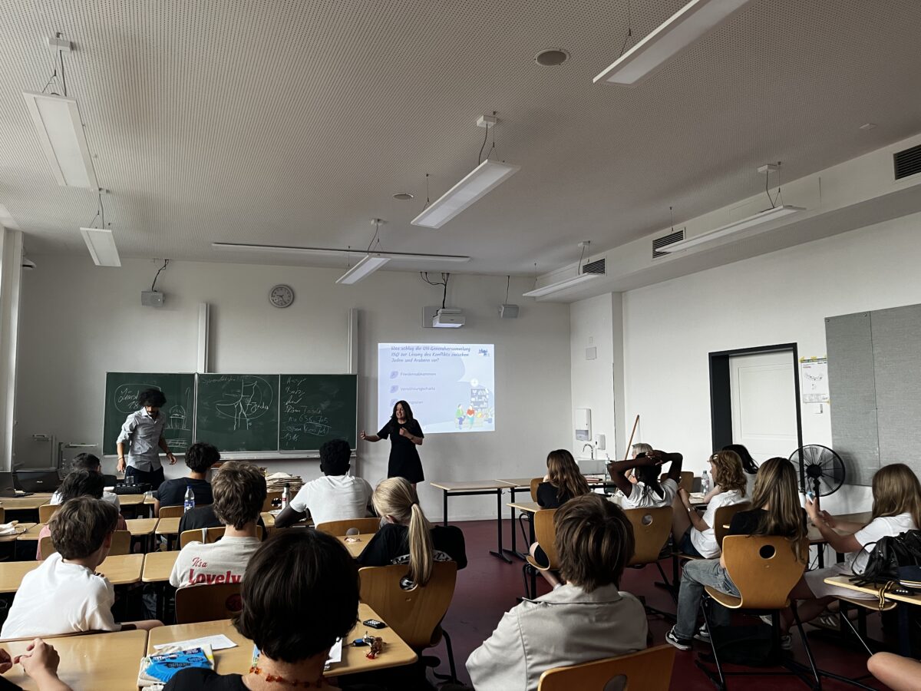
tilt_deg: +4.3
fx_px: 692
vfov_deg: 53.1
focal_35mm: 26
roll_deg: -0.1
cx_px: 460
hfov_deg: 67.3
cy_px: 346
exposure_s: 1/81
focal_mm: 5.1
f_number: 1.6
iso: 125
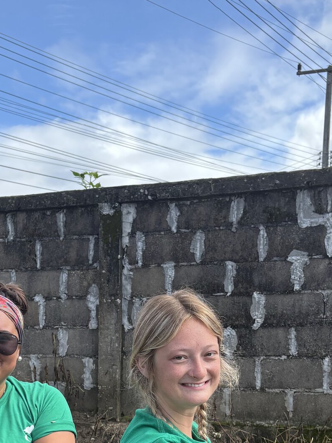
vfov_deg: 28.7
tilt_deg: -5.3
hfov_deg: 22.9
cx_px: 166
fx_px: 818
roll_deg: +0.2
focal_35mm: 64
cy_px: 425
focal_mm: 5.96
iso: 50
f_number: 1.6
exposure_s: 1/1848
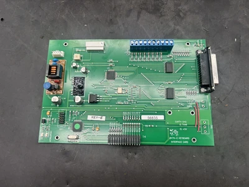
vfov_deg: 53.1
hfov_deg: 67.3
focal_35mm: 26
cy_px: 94
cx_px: 124
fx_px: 187
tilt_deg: -75.5
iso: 80
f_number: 1.6
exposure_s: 1/121
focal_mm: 5.96
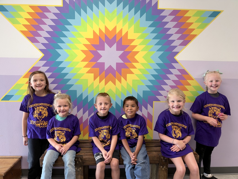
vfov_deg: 56.8
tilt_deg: -7.8
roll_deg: -0.5
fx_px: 165
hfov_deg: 71.6
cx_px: 119
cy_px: 90
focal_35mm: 24
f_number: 1.48
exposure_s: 1/60
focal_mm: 6.93
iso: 200
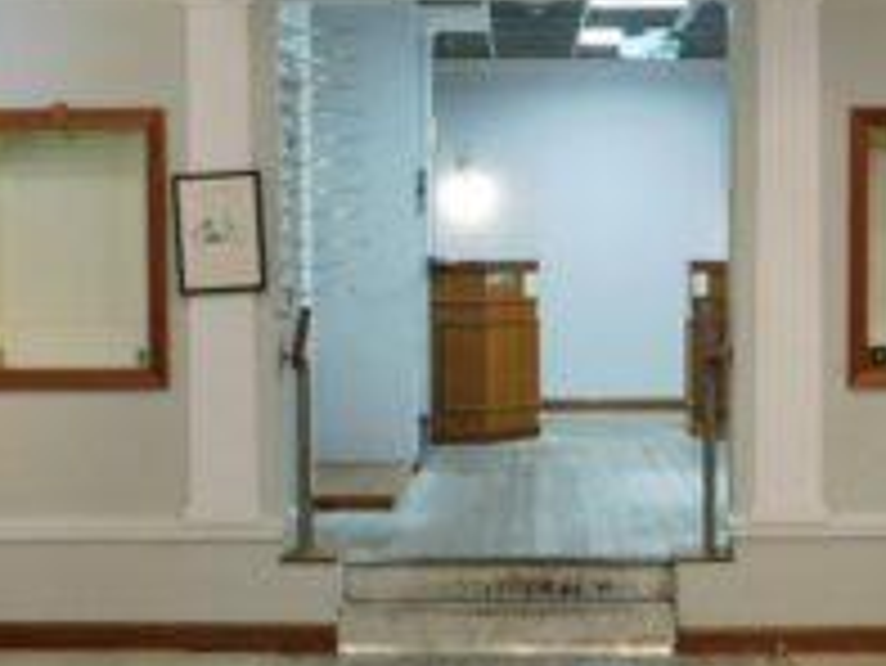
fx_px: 1793
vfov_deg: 21.0
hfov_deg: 27.7
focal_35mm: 70
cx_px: 553
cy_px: 338
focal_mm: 4
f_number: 3
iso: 360
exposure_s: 1/30
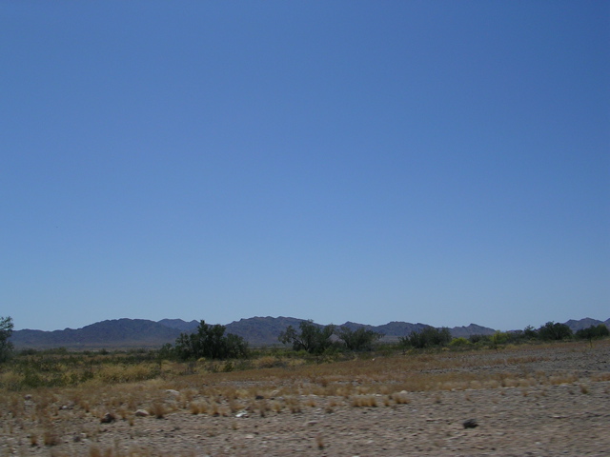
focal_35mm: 38
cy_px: 228
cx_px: 305
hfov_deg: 49.0
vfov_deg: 37.7
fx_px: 670
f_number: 5.6
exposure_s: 1/782
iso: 50
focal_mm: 5.8
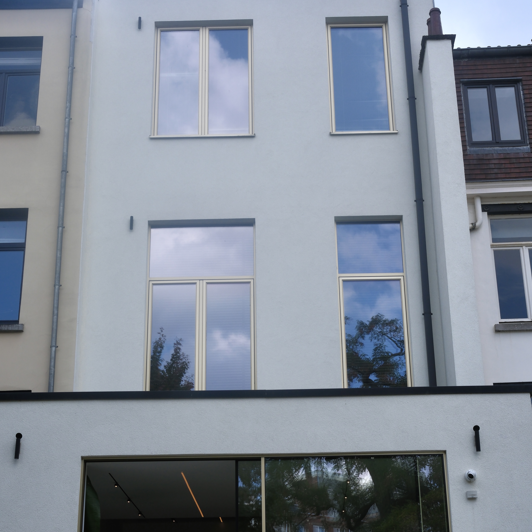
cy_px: 335
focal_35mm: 53
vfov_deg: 32.0
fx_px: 922
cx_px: 265
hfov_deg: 32.2
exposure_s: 1/250
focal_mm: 27
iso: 320
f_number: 11
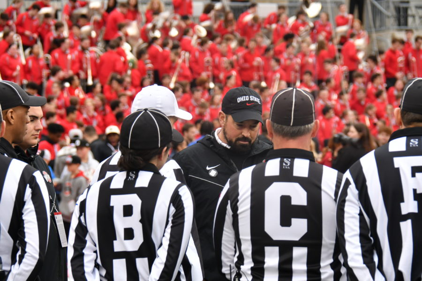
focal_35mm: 202
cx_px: 211
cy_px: 140
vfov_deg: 6.8
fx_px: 2374
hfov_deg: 10.2
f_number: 6.3
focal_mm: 135
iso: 800
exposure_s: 1/640
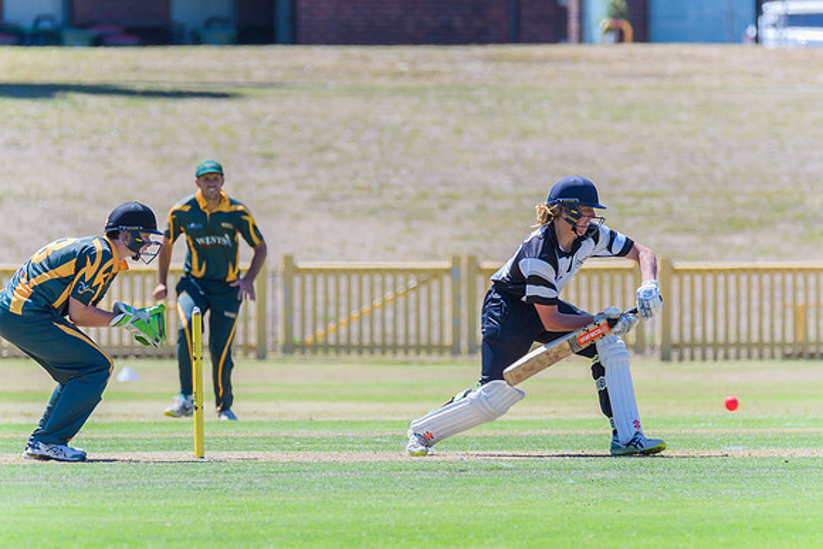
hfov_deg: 3.4
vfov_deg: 2.3
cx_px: 412
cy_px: 274
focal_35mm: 610
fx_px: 13950
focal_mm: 400
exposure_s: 1/1000
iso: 400
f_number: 6
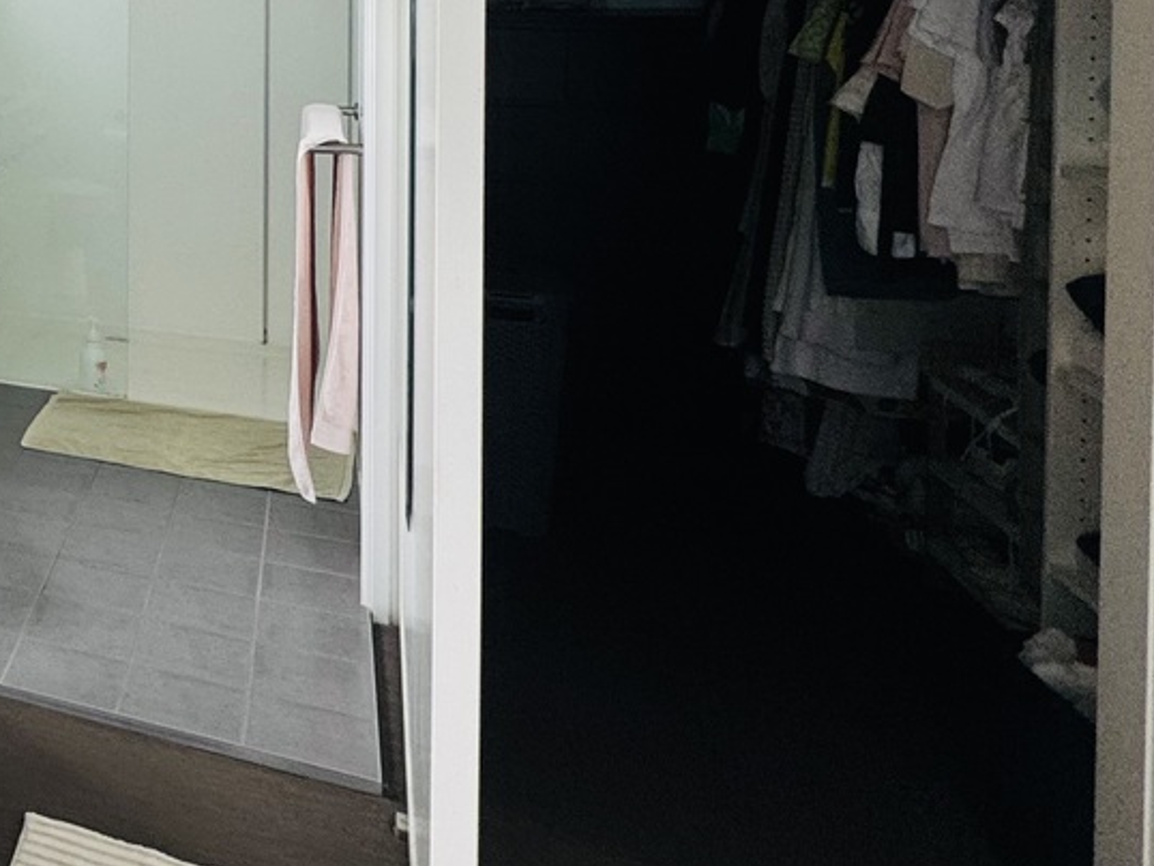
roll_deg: +1.0
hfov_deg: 32.4
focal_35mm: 39
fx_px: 1301
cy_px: 23
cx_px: -427
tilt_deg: -3.2
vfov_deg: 34.0
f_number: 2.2
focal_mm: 2.22
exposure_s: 1/99
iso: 80
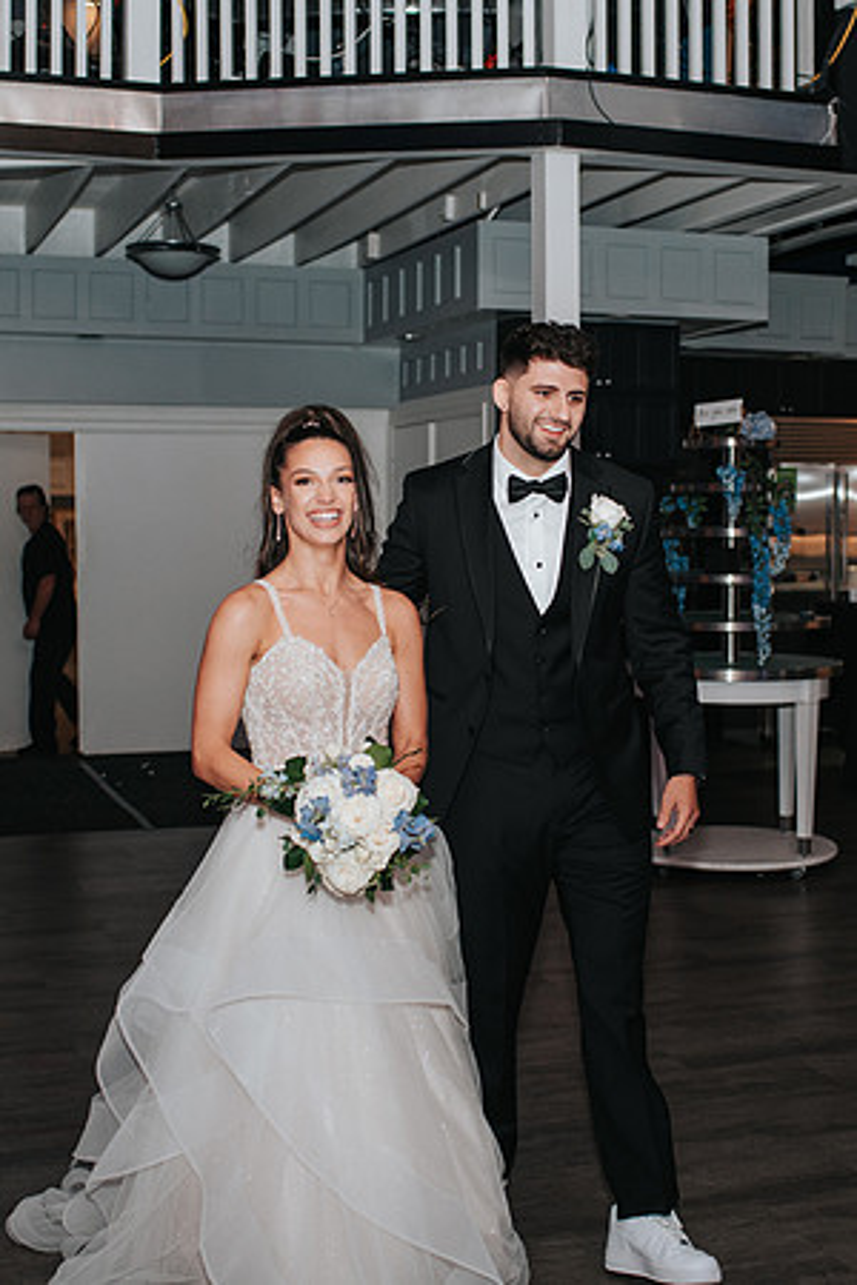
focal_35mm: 52
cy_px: 642
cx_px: 441
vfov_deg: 37.9
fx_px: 1873
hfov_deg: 25.8
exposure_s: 1/200
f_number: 2.8
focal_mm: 35
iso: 1000
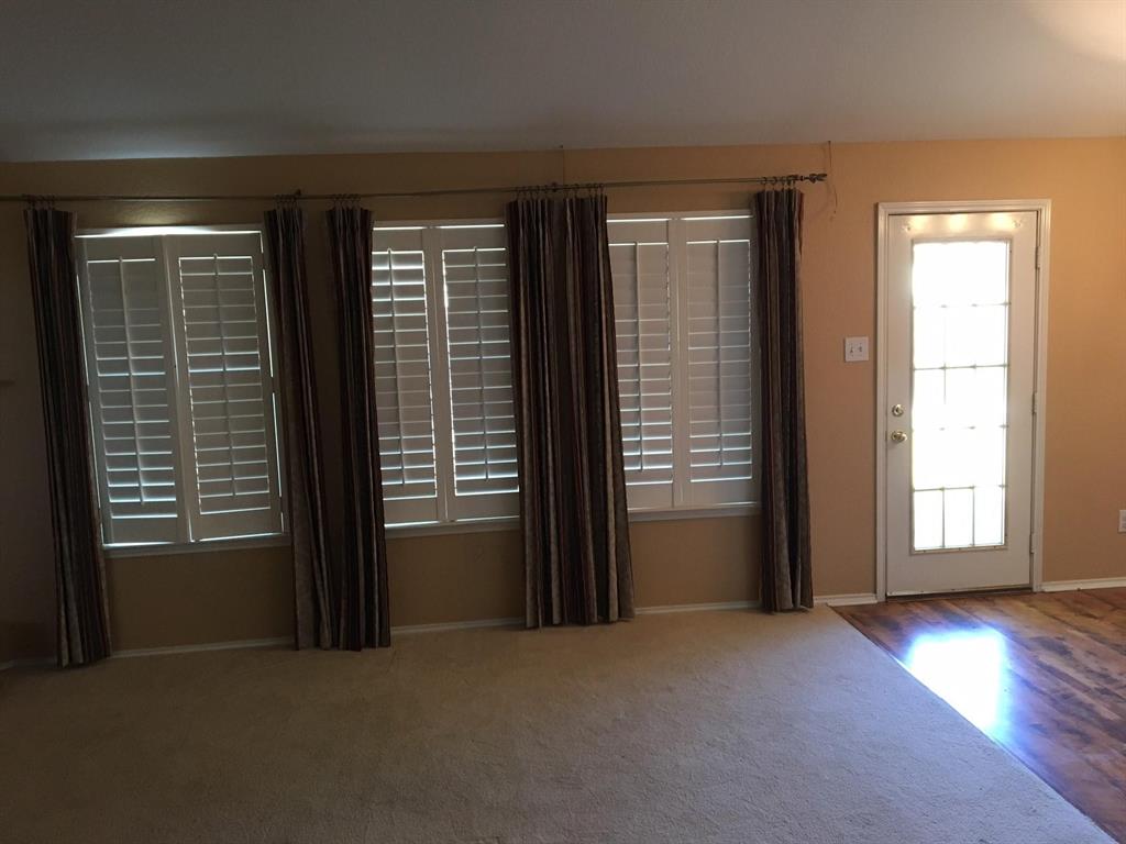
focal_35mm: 29
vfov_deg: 48.2
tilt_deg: -7.8
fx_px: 943
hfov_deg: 61.7
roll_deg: +1.4
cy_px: 422
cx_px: 563
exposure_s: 1/30
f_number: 2.2
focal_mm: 4.15
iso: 125
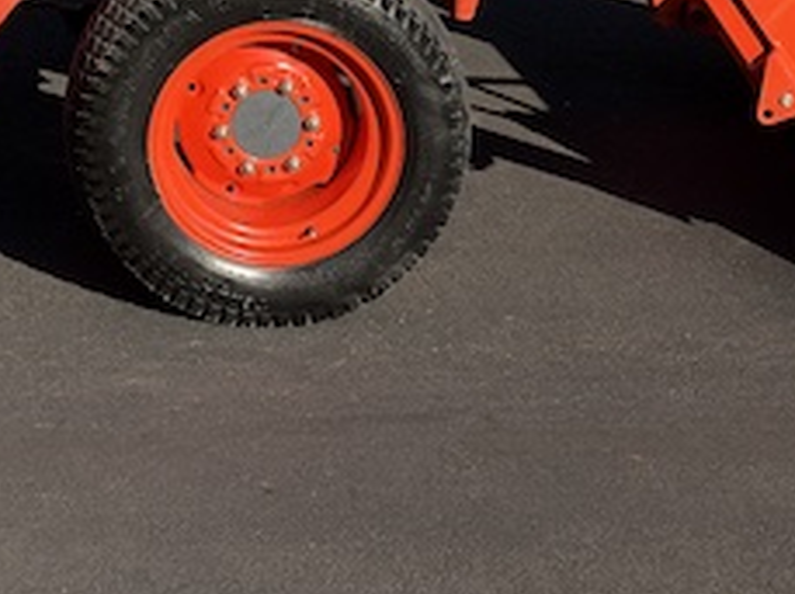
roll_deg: -1.6
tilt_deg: -4.4
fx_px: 1926
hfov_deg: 22.4
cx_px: 0
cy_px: -333
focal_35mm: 84
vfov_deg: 15.9
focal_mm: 6.93
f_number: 1.8
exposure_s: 1/2342
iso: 64
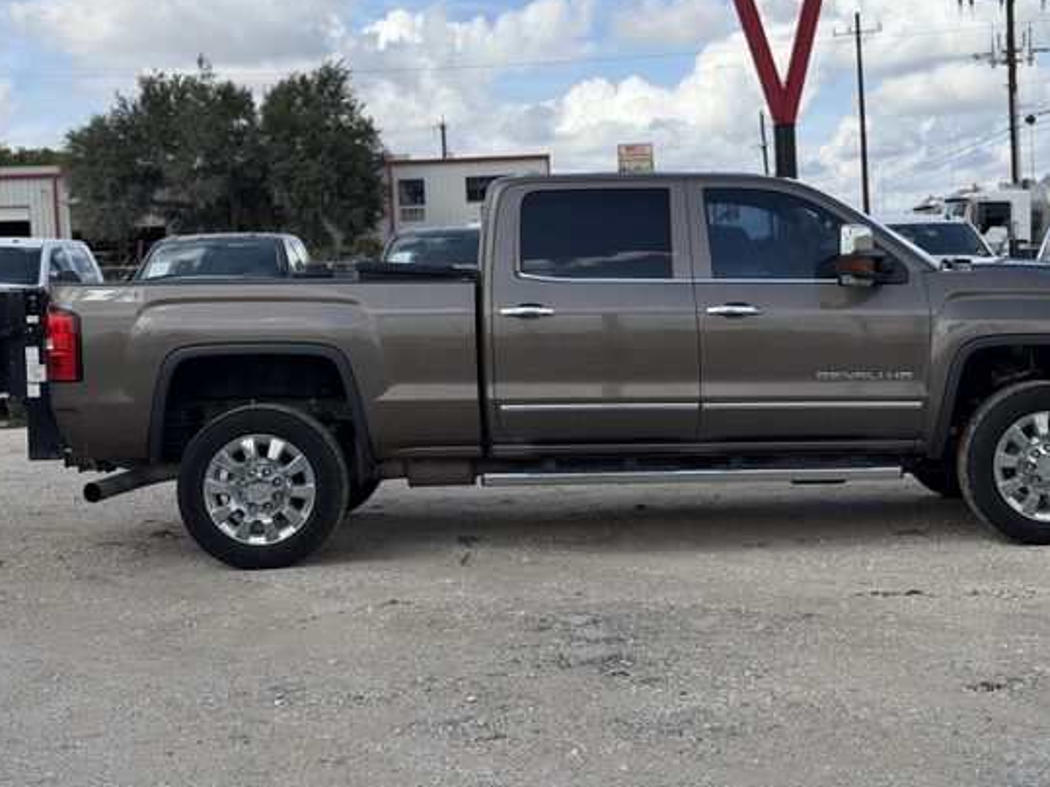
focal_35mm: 57
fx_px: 1729
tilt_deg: -1.9
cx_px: 602
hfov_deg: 33.7
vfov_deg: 25.6
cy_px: 333
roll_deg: +3.0
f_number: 1.78
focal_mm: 6.76
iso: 64
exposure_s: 1/4329
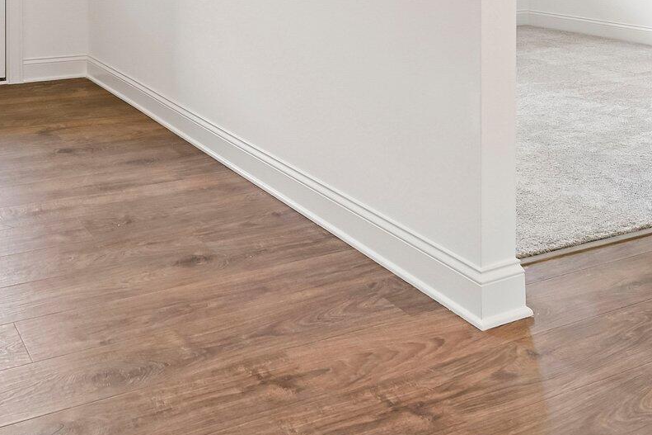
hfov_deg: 43.3
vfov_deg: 26.7
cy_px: -99
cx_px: 178
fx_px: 797
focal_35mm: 44
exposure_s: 1/20
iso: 320
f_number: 8
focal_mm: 17
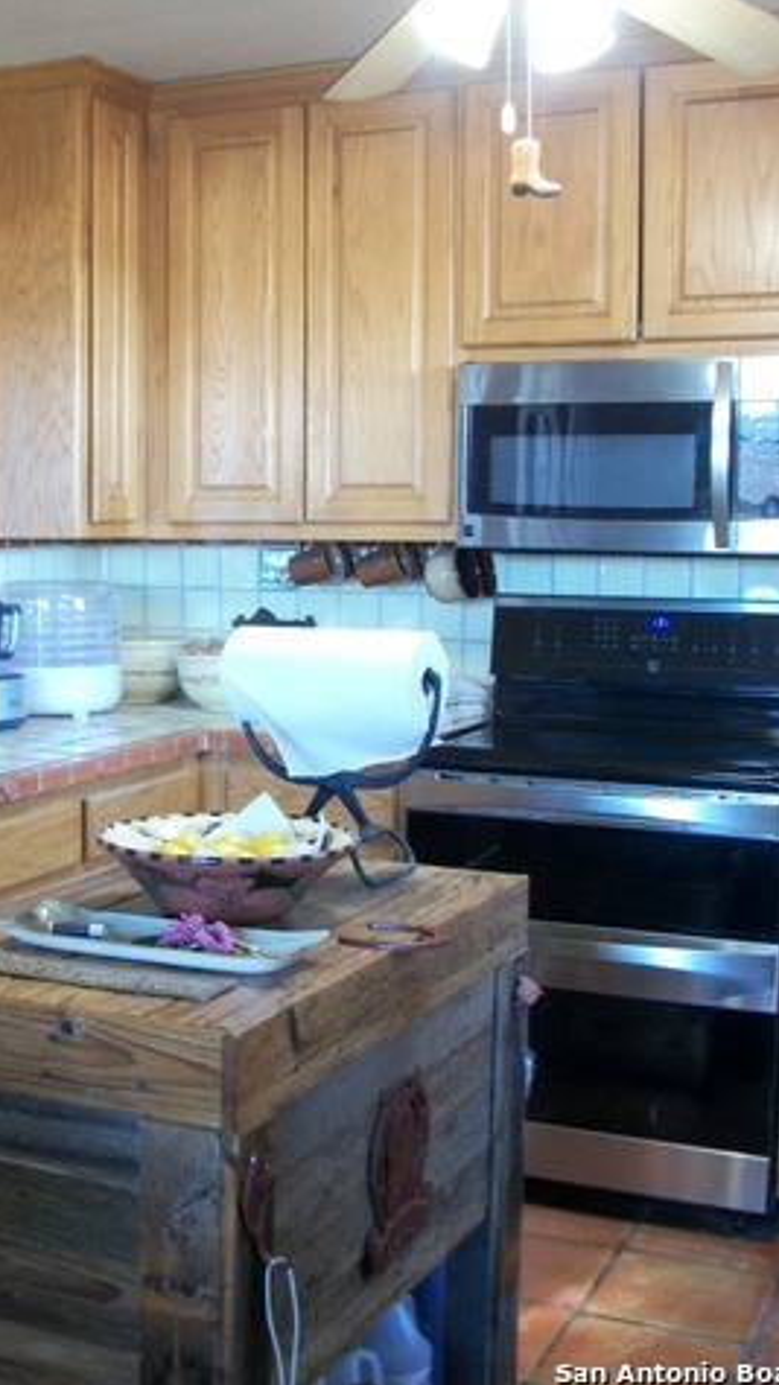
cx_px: 85
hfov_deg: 24.7
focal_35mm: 47
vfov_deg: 43.7
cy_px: 691
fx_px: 1727
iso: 160
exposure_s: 1/15
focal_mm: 5.7
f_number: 2.9
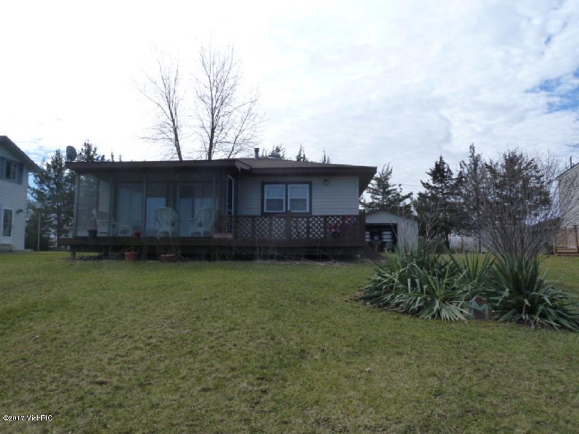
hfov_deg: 69.4
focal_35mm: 25
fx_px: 418
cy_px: 217
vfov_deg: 54.9
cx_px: 290
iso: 125
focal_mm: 4.1
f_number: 5.6
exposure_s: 1/500
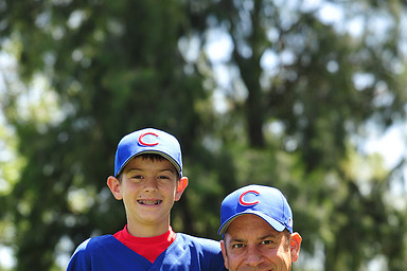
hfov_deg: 10.1
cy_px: 293
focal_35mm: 204
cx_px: 204
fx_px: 2306
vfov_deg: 6.7
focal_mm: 135
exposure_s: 1/320
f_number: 5.6
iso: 200
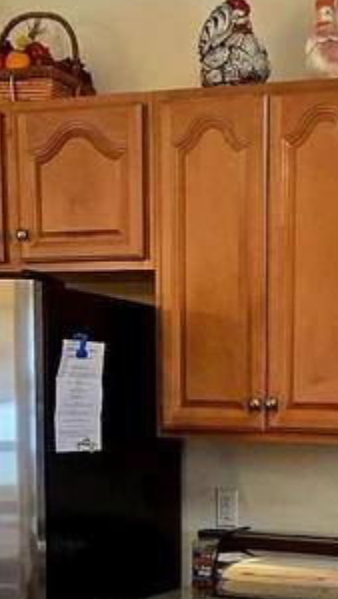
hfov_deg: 17.1
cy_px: 653
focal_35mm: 68
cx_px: 382
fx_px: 1082
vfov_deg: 28.3
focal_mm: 2.2
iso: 320
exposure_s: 1/60
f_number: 2.2
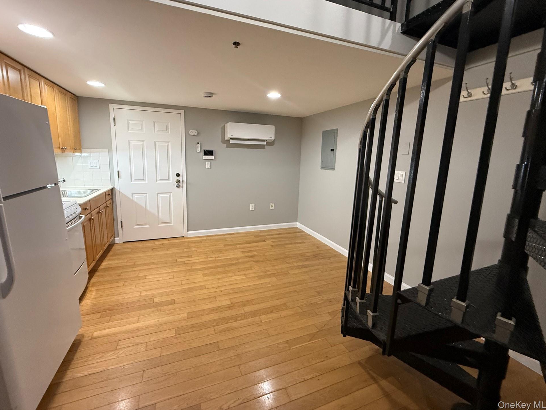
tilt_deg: -9.1
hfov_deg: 98.1
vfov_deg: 81.7
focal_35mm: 15
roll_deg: -1.6
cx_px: 263
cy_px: 192
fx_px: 237
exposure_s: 1/60
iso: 250
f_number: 2.2
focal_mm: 2.22
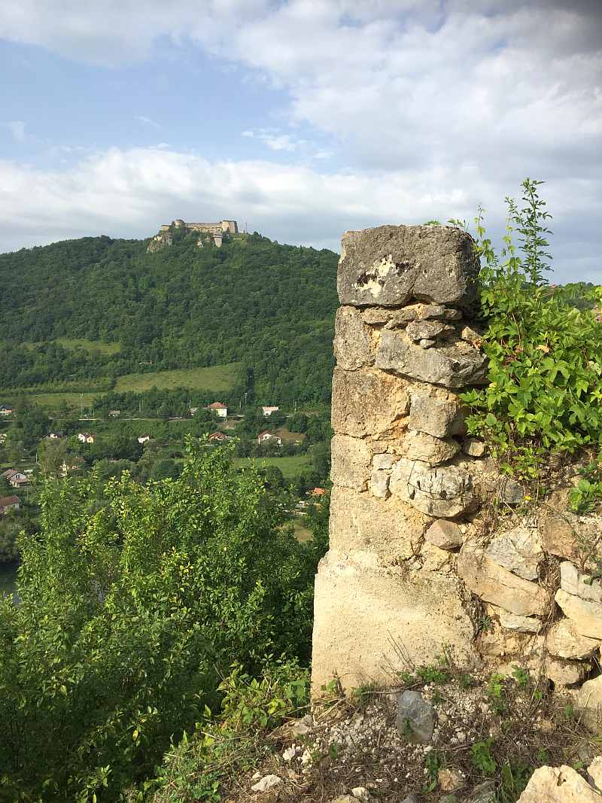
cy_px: 402
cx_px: 301
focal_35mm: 29
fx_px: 673
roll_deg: -0.3
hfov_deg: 48.2
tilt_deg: -3.4
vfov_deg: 61.7
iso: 32
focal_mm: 4.15
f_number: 2.2
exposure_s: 1/1364
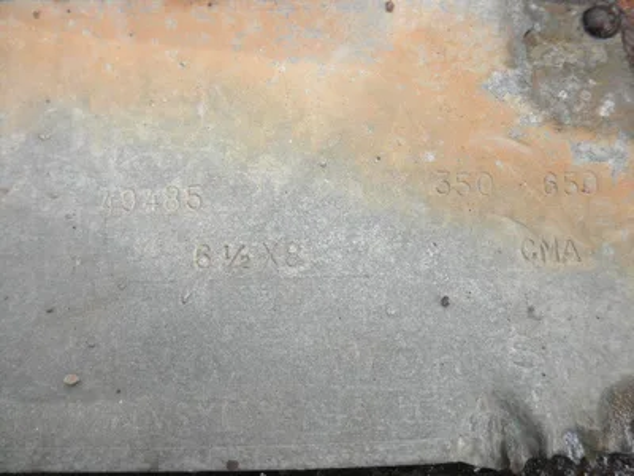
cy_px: 238
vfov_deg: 49.7
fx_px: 513
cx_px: 317
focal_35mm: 28
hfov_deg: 63.4
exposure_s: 1/160
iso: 64
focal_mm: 5
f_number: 3
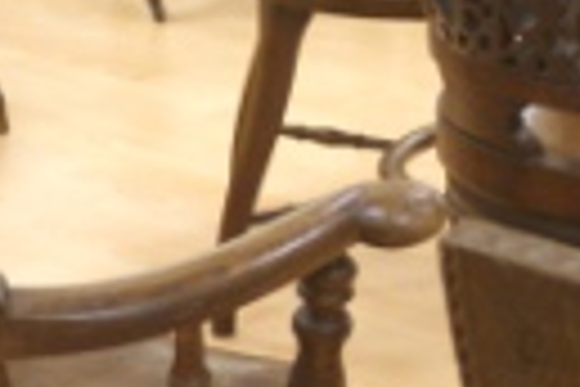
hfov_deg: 9.8
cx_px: 117
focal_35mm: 209
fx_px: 3367
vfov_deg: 6.5
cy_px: -32
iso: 400
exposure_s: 1/30
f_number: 4
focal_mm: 40
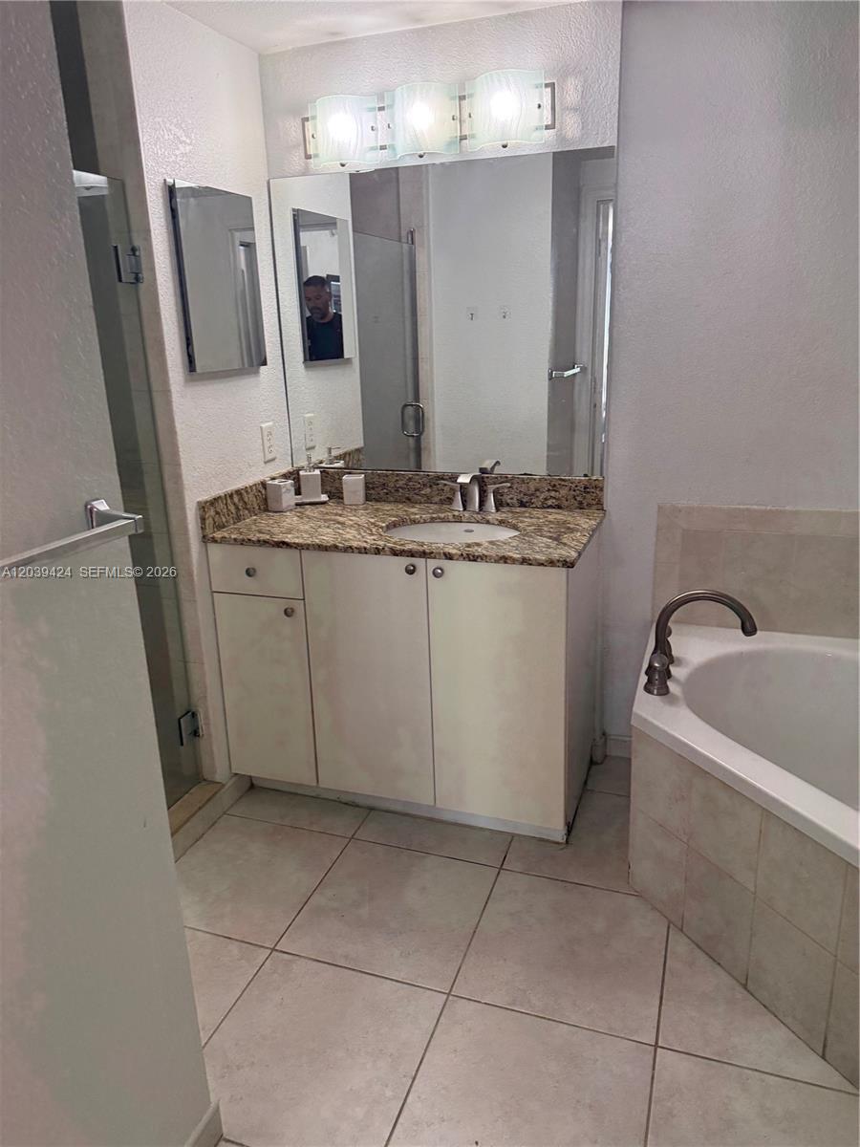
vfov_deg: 71.6
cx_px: 430
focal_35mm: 24
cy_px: 574
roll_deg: +3.8
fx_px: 795
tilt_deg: -13.5
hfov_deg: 56.8
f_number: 1.78
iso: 320
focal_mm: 6.76
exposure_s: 1/120
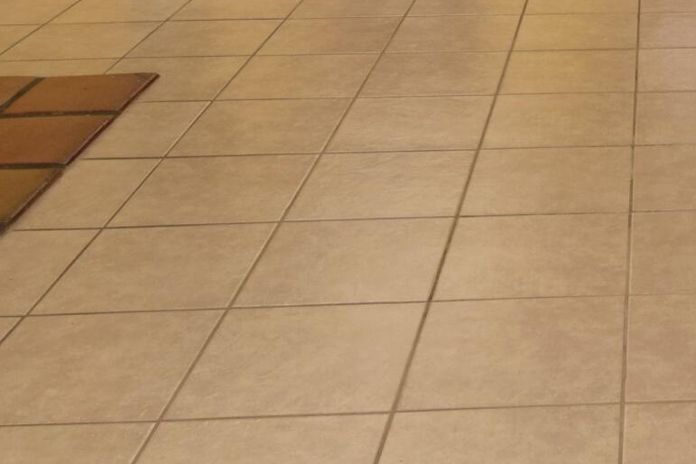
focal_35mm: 70
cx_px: 696
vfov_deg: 16.9
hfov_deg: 27.2
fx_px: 1353
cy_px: -305
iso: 400
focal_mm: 12
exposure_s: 1/50
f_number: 8
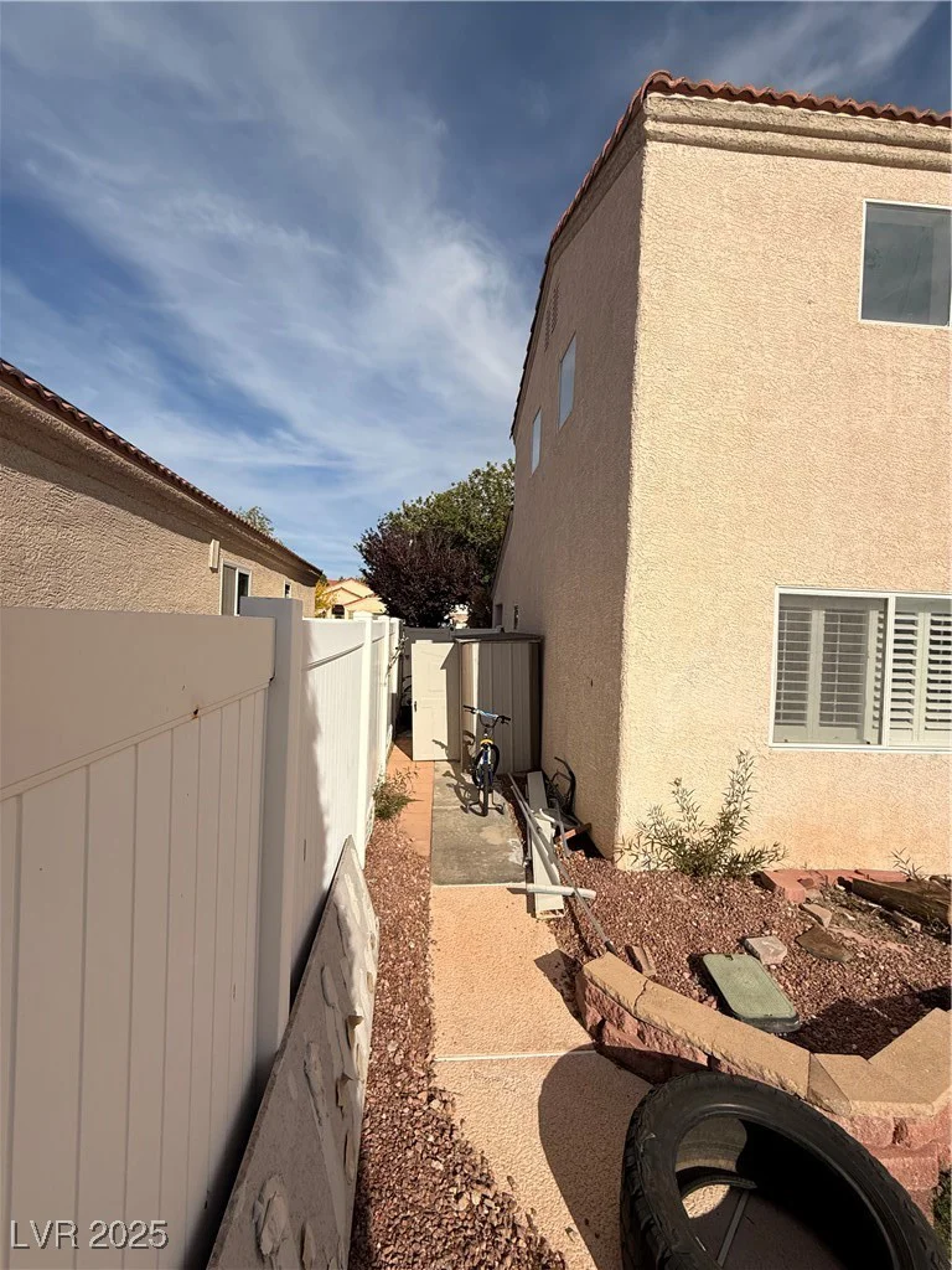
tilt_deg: +0.0
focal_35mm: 14
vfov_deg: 102.1
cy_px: 635
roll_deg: -2.4
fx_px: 513
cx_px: 476
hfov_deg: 85.7
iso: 50
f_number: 2.2
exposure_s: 1/6173
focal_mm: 2.22
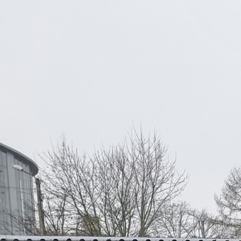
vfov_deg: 15.1
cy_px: 396
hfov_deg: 14.1
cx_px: 480
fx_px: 819
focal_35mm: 104
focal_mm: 6.7
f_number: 1.8
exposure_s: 1/120
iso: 200
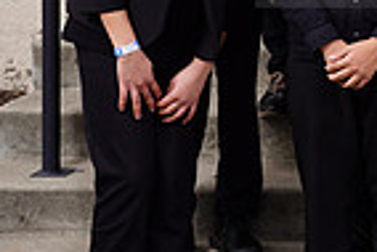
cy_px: -70
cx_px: 701
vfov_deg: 7.7
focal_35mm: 176
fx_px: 1845
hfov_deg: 10.8
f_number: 7.1
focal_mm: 43
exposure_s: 1/200
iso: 100
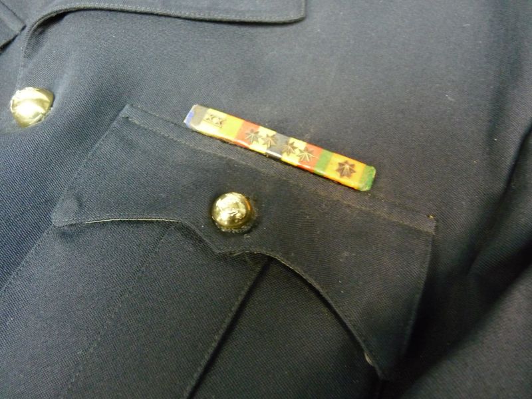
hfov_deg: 65.3
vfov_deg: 51.4
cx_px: 266
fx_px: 415
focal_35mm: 27
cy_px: 200
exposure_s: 1/20
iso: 800
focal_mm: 4.8
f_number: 2.8
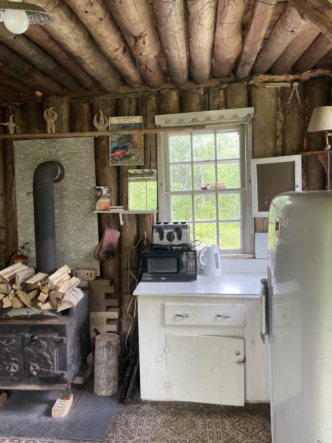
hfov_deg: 53.1
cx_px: 166
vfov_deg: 67.3
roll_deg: -1.5
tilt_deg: -3.3
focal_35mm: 26
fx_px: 332
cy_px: 222
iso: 100
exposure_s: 1/121
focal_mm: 4.2
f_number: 1.6
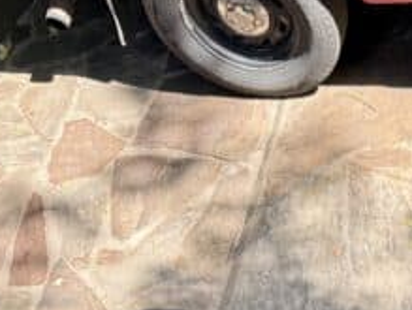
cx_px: 604
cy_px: 496
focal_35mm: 84
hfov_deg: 20.2
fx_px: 1001
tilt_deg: -58.3
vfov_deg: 15.8
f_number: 1.78
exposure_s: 1/612
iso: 100
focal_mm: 6.76
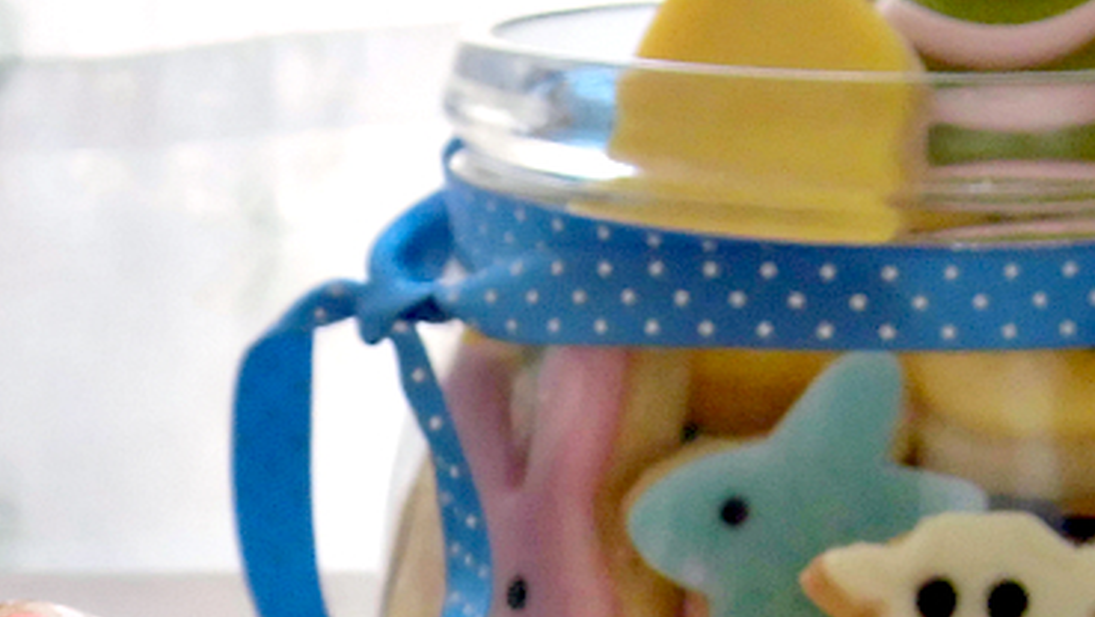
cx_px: 21
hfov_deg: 14.9
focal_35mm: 142
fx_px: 4125
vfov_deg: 8.3
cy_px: 1003
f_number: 3.4
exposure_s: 1/60
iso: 200
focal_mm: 8.3
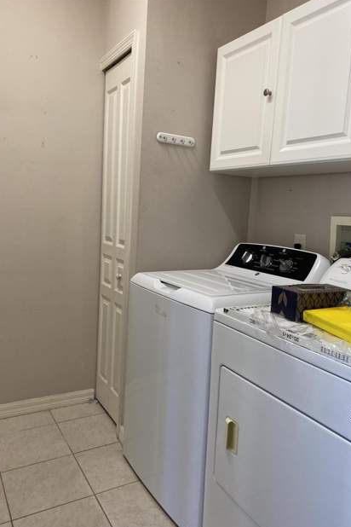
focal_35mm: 28
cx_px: 184
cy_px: 267
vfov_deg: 65.5
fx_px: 409
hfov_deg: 46.4
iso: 64
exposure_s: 1/60
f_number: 1.8
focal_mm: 4.25
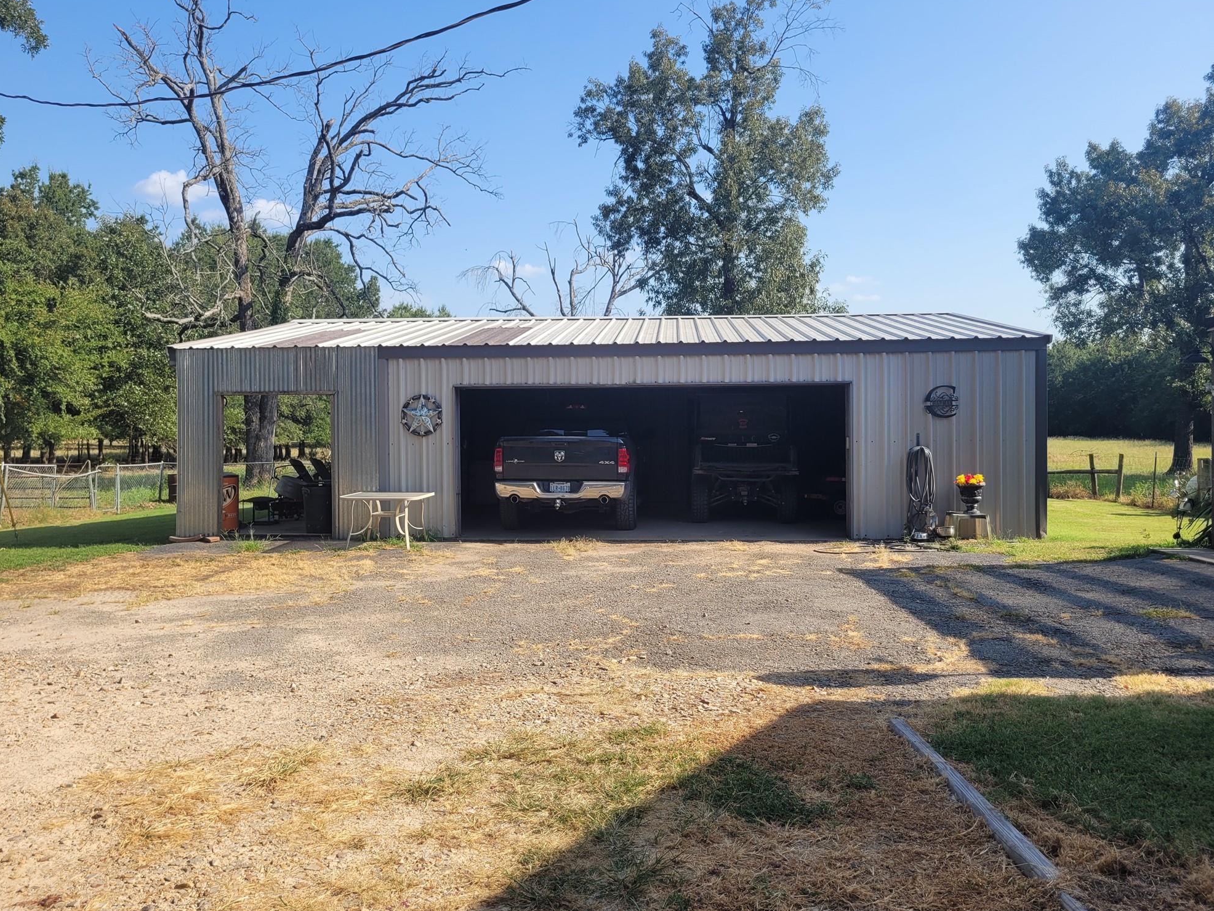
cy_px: 445
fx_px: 947
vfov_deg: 51.4
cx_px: 589
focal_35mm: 27
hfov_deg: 65.3
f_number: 1.8
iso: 40
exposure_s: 1/1509
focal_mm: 5.4
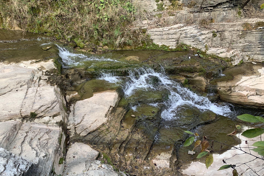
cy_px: 94
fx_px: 205
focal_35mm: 28
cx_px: 134
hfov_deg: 65.5
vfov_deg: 46.4
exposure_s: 1/158
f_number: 1.8
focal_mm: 4.25
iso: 25
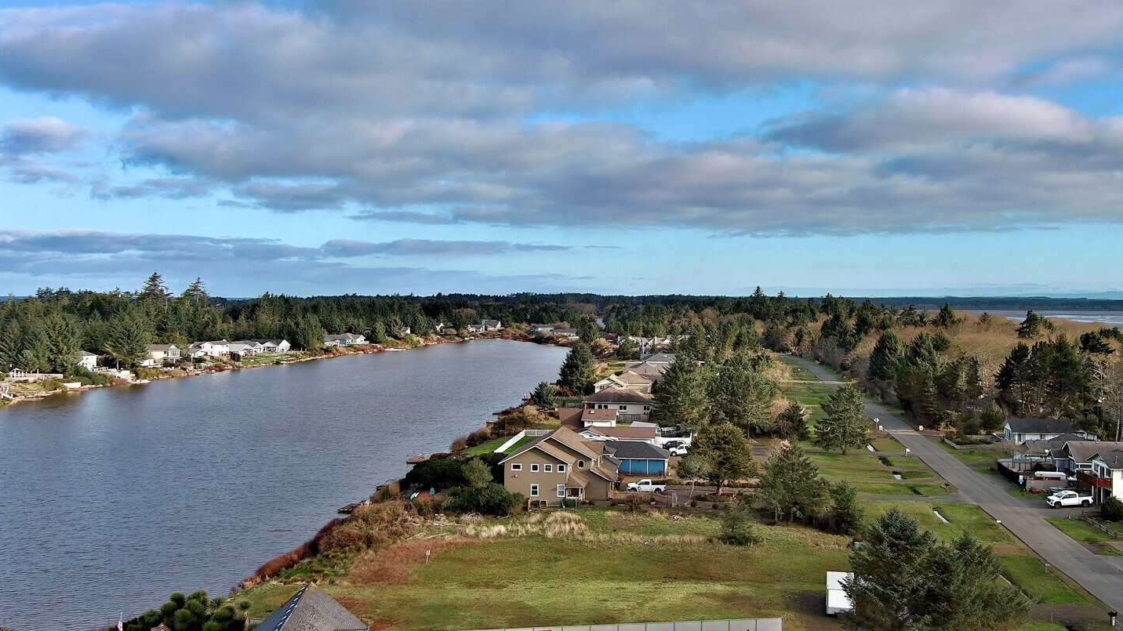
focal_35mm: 36
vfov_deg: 32.8
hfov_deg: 55.1
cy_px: 279
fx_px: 1072
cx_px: 643
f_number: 2.8
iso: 100
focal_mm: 10.57
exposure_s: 1/843
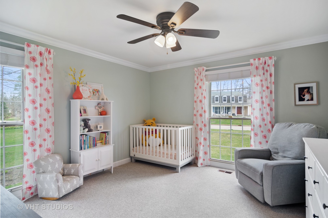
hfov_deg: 90.0
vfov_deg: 67.4
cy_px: 109
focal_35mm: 18
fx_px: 164
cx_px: 164
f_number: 8
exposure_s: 1/25
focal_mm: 12
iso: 200
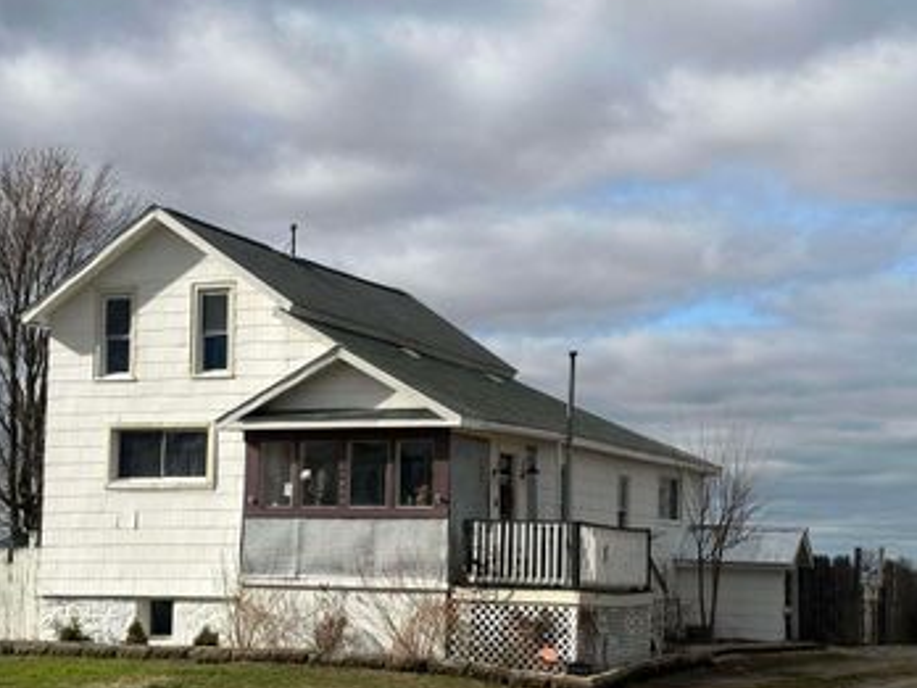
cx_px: 443
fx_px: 1828
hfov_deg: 28.2
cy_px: 410
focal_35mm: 69
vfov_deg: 21.3
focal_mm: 6.86
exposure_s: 1/6211
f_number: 1.78
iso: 64
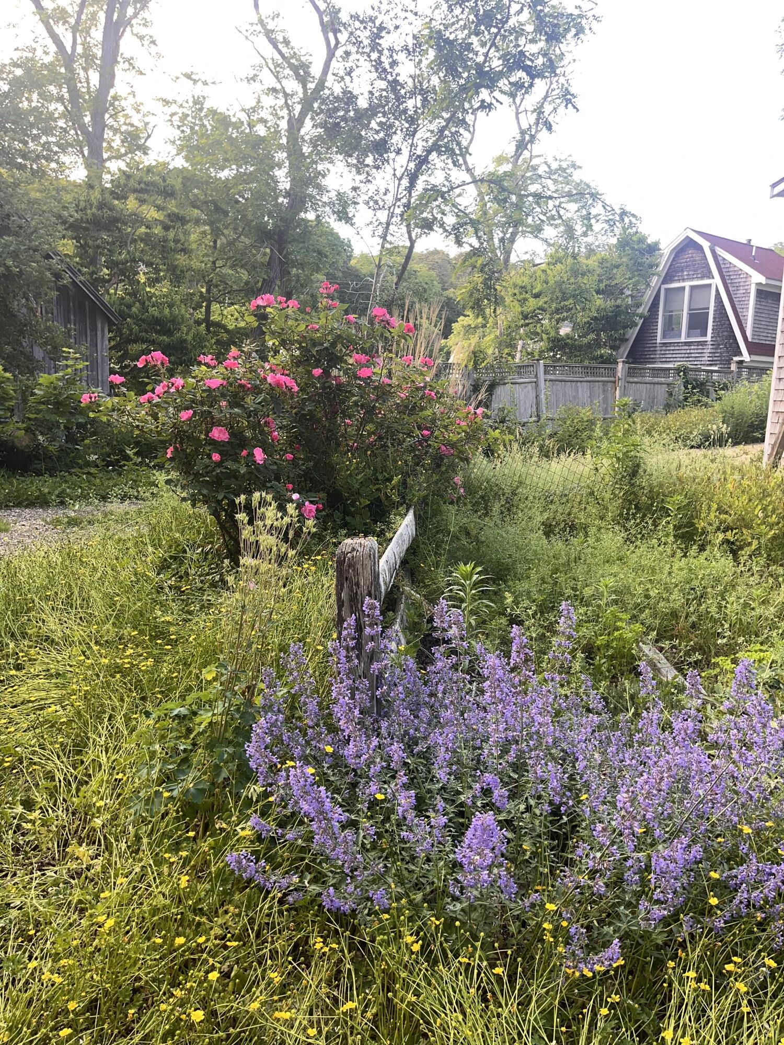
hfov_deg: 53.1
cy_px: 522
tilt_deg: -9.0
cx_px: 392
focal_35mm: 26
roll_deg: -1.6
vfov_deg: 67.3
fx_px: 785
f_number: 1.6
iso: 40
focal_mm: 5.1
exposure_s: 1/171
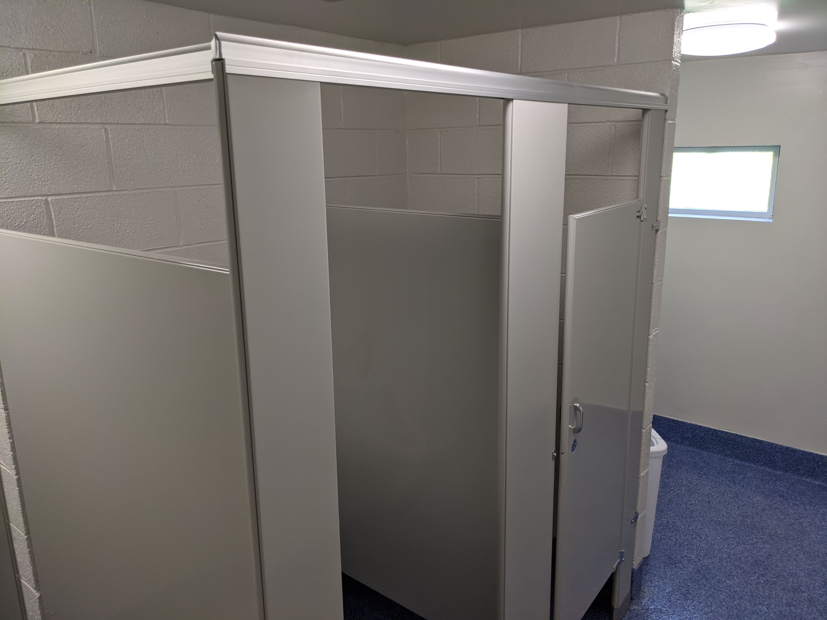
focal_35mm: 27
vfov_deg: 51.4
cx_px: 414
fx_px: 645
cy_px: 310
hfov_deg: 65.3
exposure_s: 1/120
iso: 90
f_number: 1.73
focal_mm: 4.38
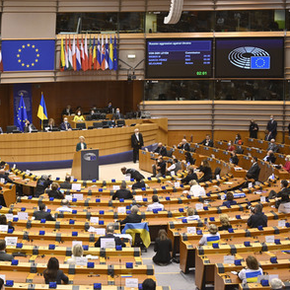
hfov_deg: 26.2
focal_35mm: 65
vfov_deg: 26.5
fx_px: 616
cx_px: 74
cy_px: 144
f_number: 4
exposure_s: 1/320
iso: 1250
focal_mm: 50
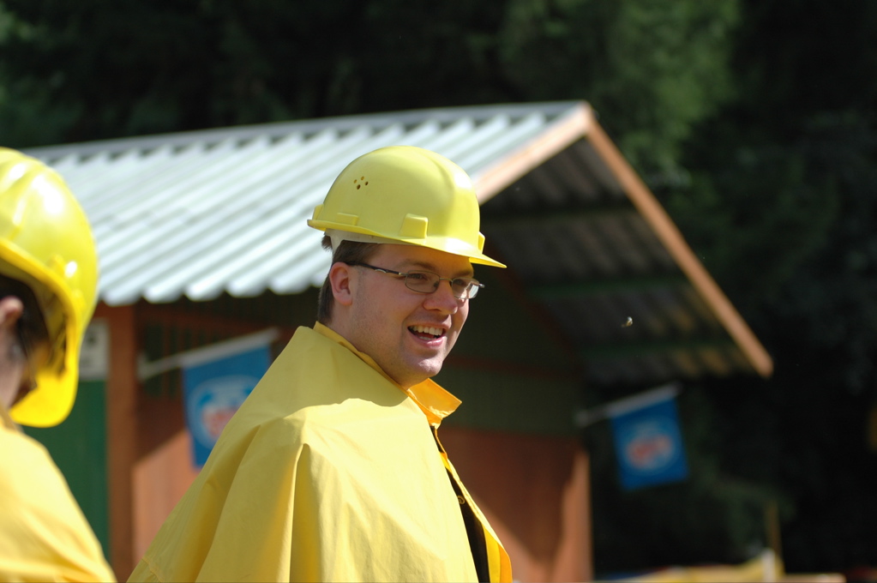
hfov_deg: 19.5
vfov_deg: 13.0
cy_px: 292
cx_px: 438
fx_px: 2555
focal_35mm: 105
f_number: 2.8
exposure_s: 1/2000
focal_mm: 70
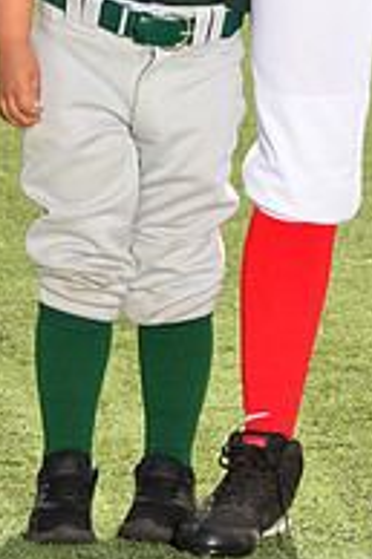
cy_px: -144
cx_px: 261
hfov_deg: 4.8
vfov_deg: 7.2
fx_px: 4410
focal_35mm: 284
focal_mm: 95
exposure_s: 1/200
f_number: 11
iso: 125
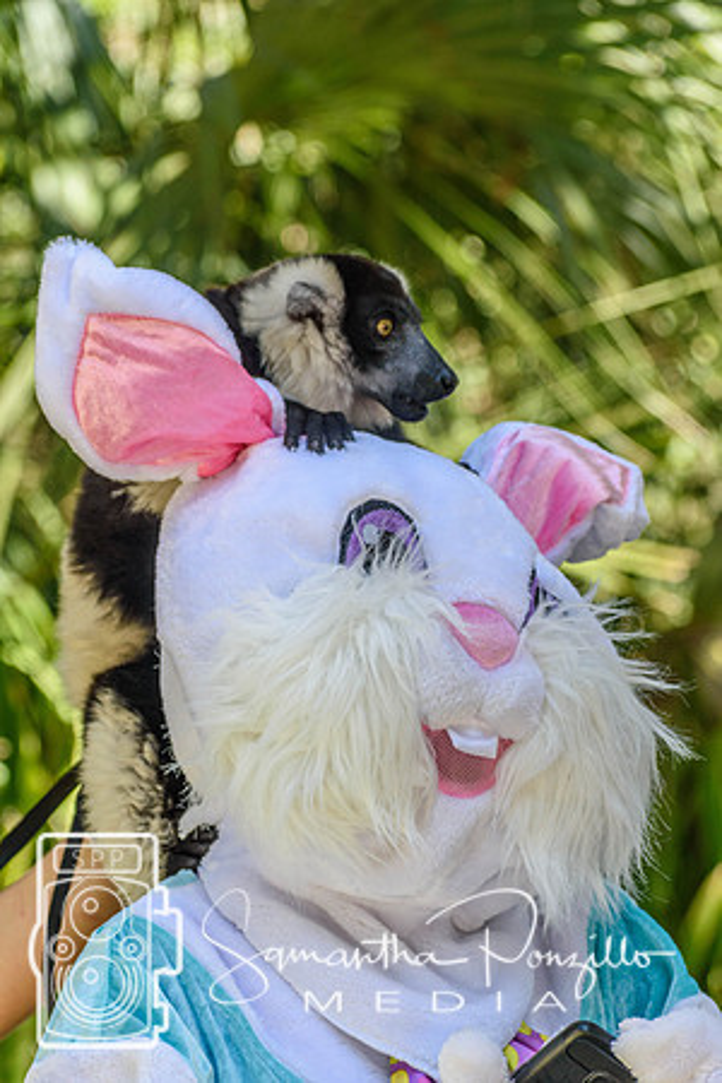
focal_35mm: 180
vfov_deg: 11.4
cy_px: 542
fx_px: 5415
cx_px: 361
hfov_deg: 7.6
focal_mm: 120
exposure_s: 1/500
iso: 320
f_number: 5.6
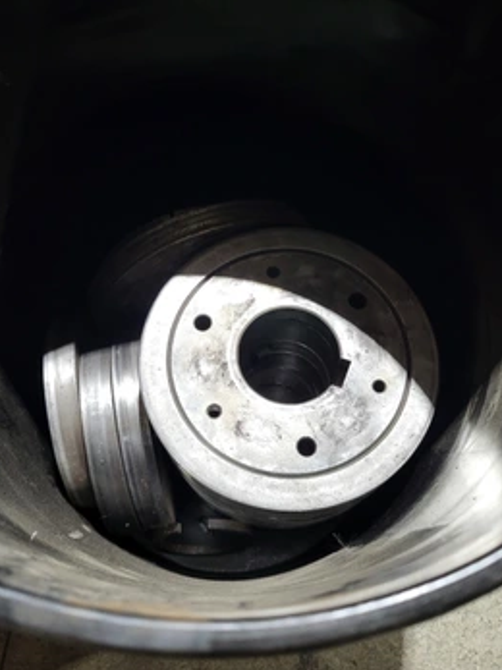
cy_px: 307
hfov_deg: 46.8
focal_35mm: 30
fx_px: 580
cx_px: 241
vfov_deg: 59.9
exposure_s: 1/40
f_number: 1.8
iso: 320
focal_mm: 5.4
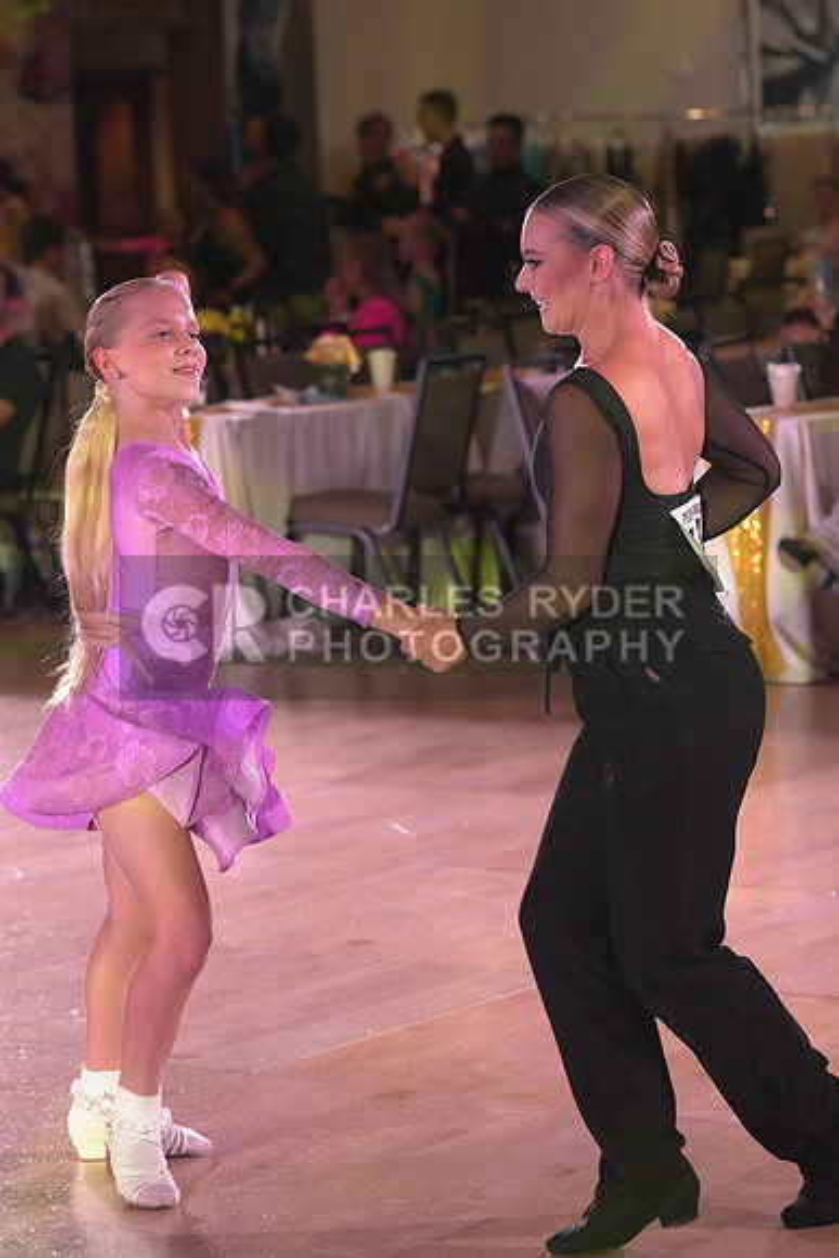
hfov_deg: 10.7
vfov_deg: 16.0
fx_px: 4472
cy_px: 629
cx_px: 420
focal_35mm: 128
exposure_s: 1/320
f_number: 5.6
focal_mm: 128
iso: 5000
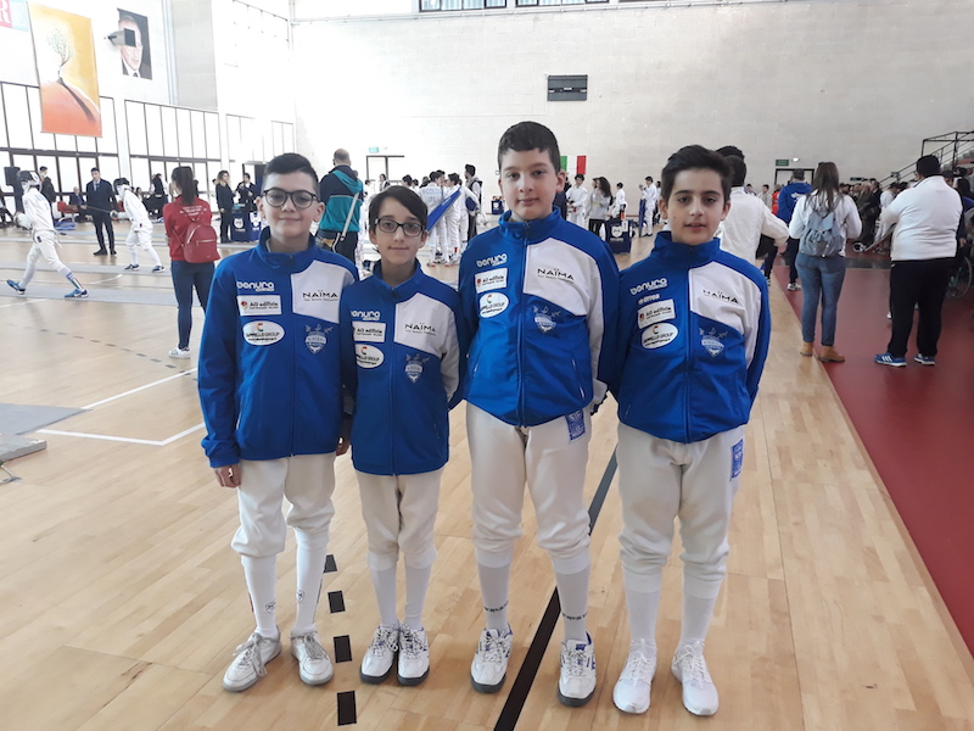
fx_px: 760
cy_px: 366
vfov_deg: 51.4
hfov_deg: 65.3
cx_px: 487
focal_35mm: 27
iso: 160
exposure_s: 1/50
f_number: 1.7
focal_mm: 3.71
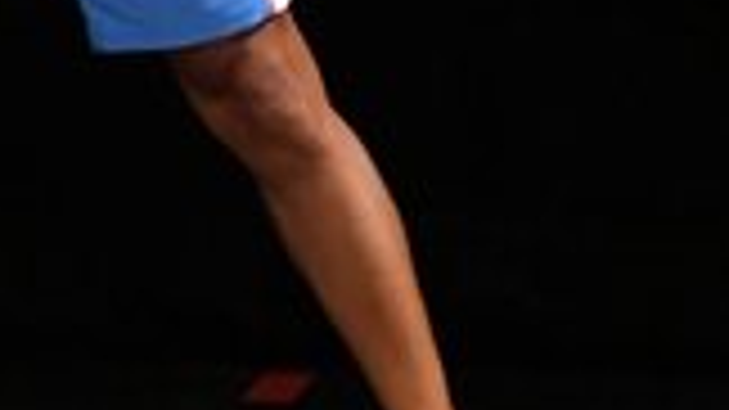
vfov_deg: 0.8
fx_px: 29005
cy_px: -279
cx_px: 52
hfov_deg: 1.4
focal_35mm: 1501
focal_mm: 200
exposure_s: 1/400
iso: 3200
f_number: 5.6
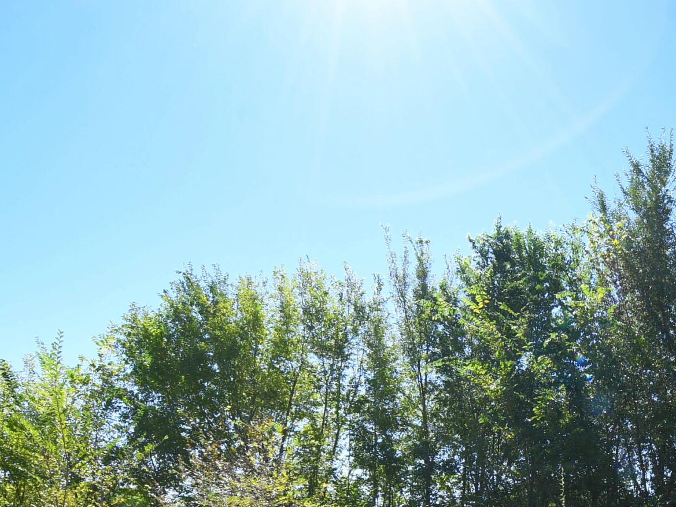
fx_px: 723
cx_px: 666
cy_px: 559
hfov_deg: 43.5
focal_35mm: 37
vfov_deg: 33.6
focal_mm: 10
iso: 100
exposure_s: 1/125
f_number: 8
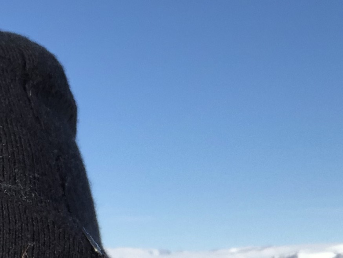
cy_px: 278
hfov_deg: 17.3
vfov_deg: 12.9
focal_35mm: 113
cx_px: 235
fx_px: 1121
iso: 20
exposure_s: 1/1115
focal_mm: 2.87
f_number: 2.2
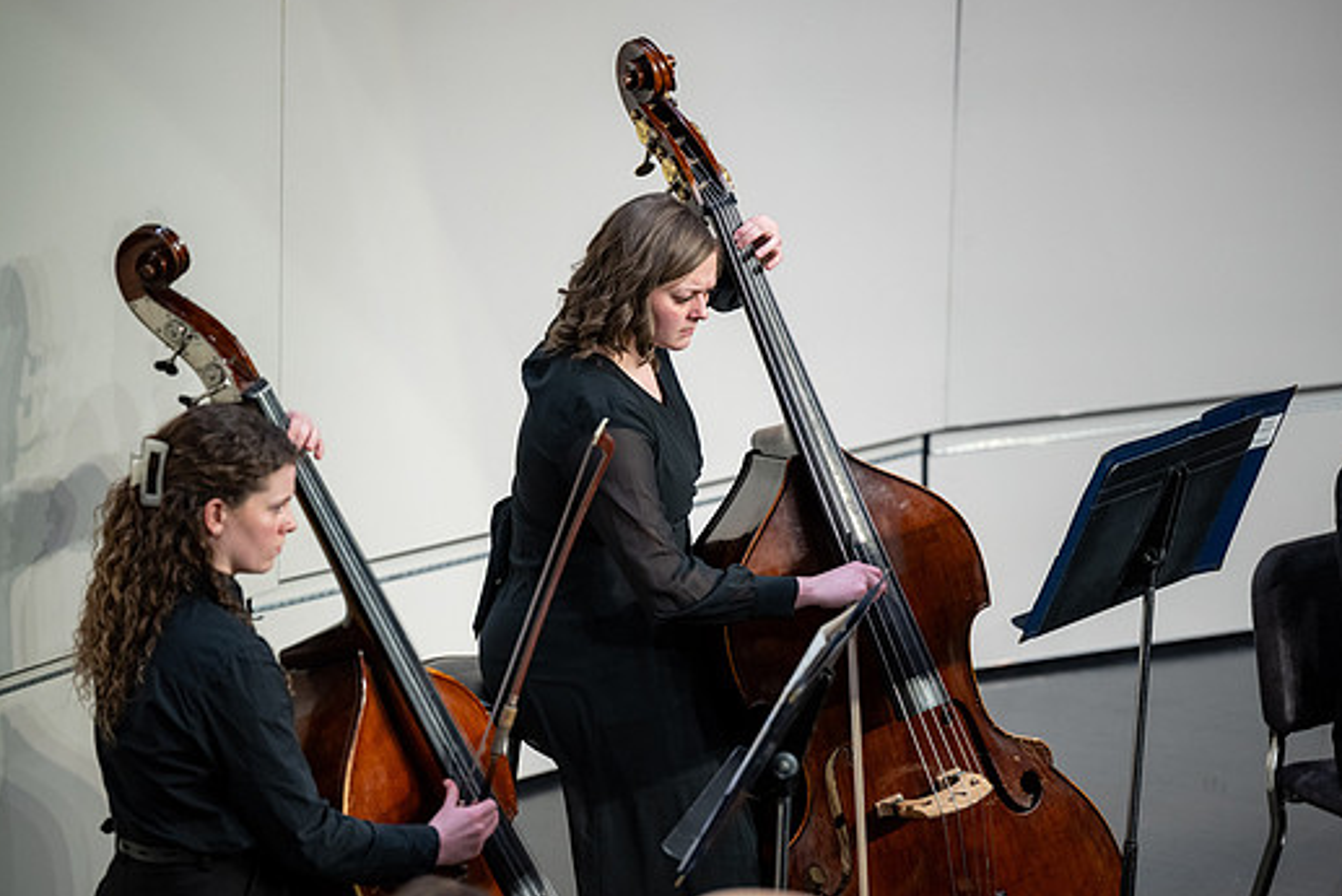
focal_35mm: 213
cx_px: 701
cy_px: 484
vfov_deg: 6.5
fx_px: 7942
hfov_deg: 9.7
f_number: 2.8
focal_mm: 190
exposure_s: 1/400
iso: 1250
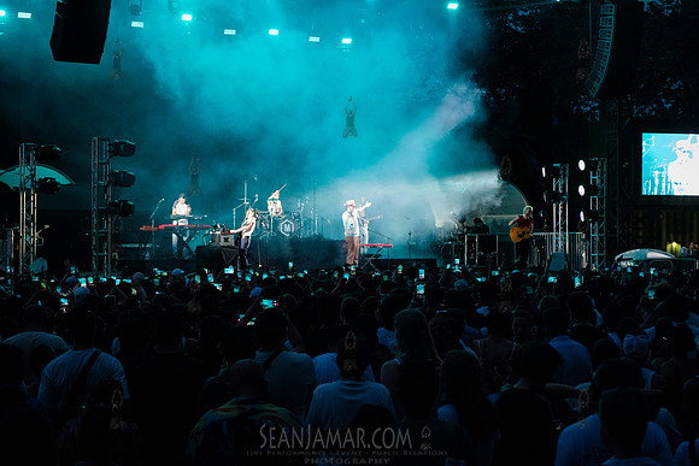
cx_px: 350
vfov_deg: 19.0
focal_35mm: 72
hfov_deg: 28.2
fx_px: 1390
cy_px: 233
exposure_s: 1/250
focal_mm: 70
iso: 6400
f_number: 4.5
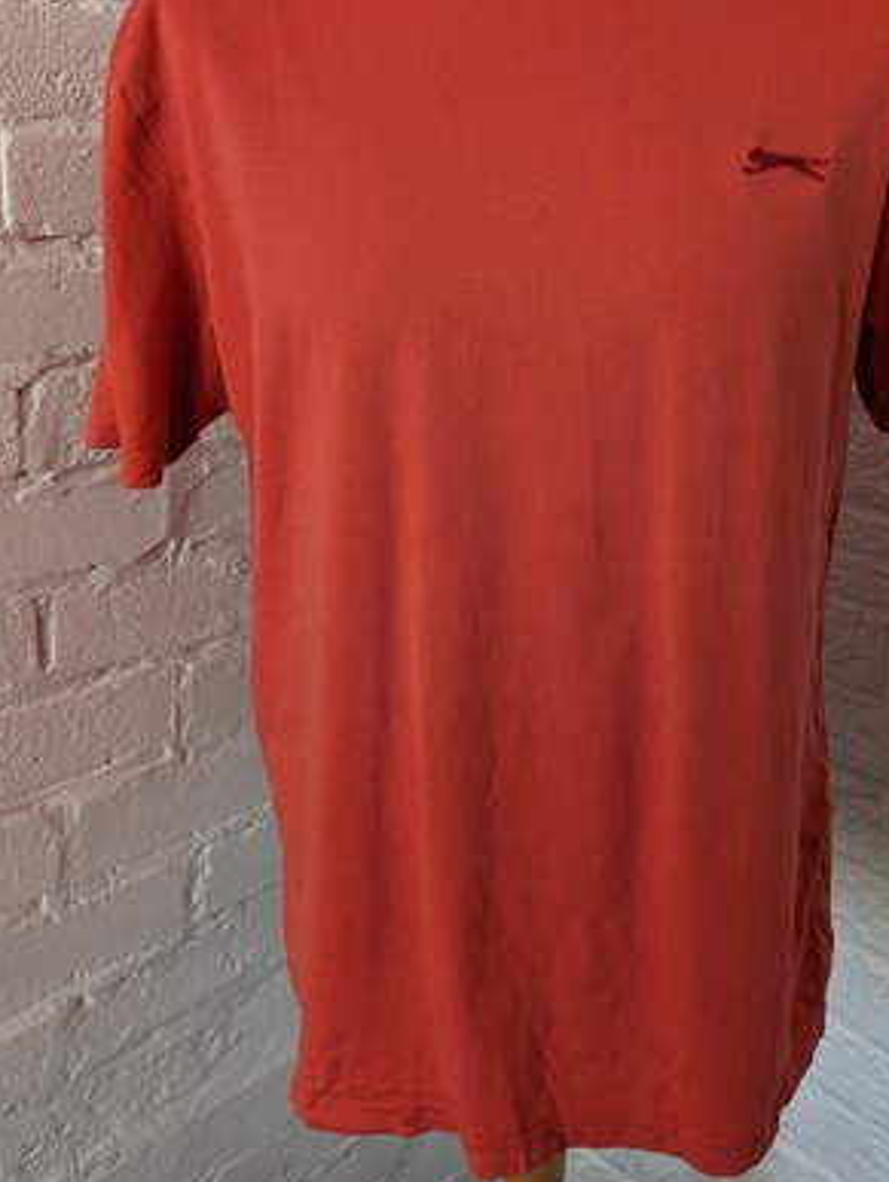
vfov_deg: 50.8
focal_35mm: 36
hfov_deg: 39.4
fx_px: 1231
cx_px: 564
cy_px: 446
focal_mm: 6.81
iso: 47
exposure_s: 1/88.3
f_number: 1.85
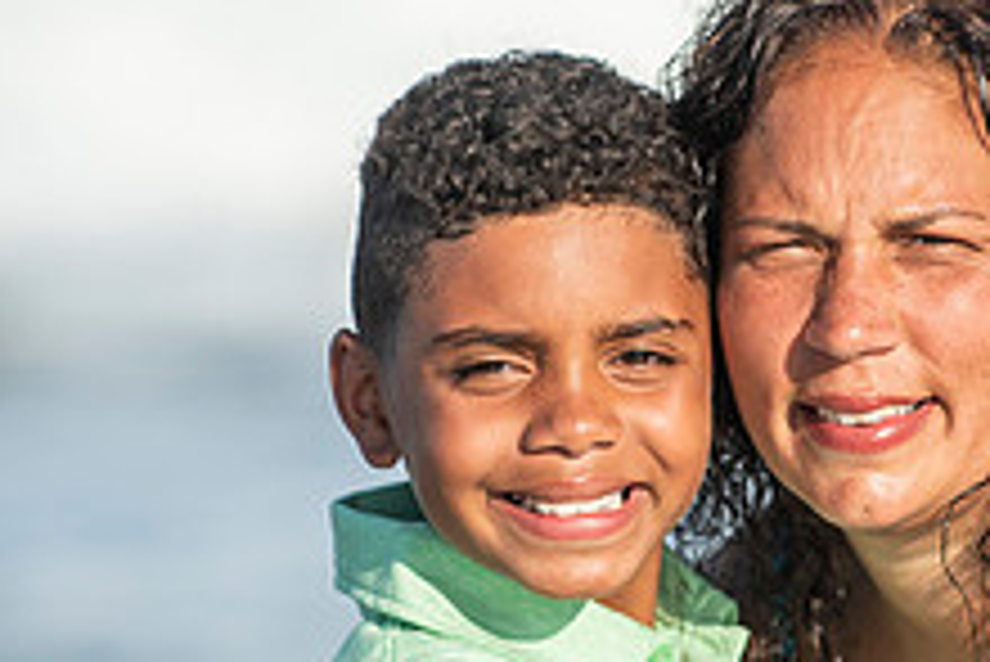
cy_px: 417
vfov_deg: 2.6
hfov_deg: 3.9
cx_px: 747
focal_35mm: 527
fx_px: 14502
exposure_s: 1/4000
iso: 250
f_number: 3.5
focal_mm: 200
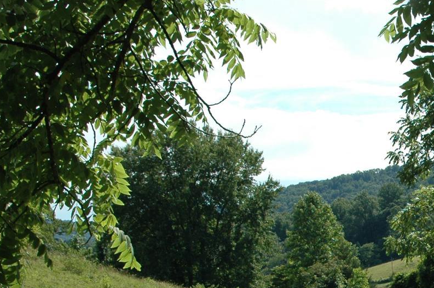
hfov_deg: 21.0
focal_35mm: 93
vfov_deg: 14.4
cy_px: 289
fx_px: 1120
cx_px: 465
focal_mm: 24
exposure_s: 1/320
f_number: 9
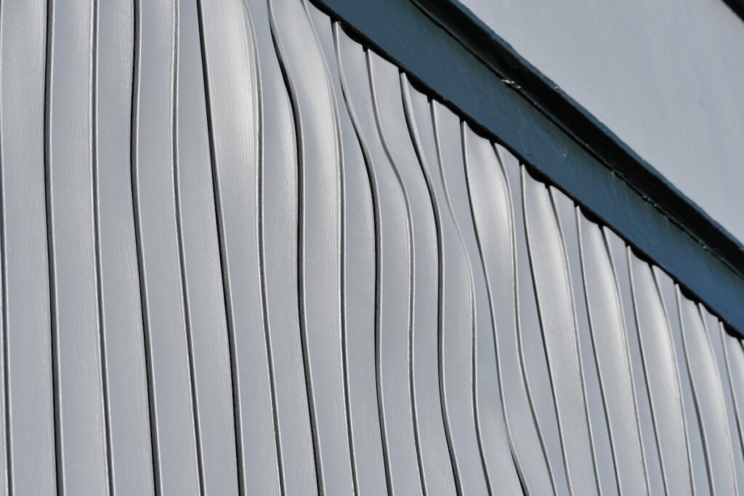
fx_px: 2542
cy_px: 248
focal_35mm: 123
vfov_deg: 11.1
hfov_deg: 16.7
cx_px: 372
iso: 100
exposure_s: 1/250
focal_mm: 82
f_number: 8
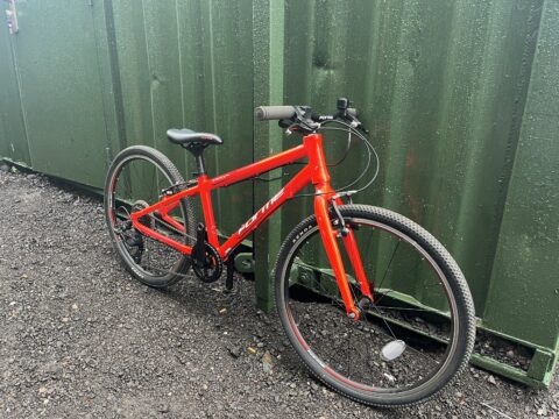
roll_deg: +0.1
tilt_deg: -19.1
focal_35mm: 26
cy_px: 210
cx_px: 280
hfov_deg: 67.3
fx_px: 420
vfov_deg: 53.1
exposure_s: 1/69
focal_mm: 5.1
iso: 125
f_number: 1.6
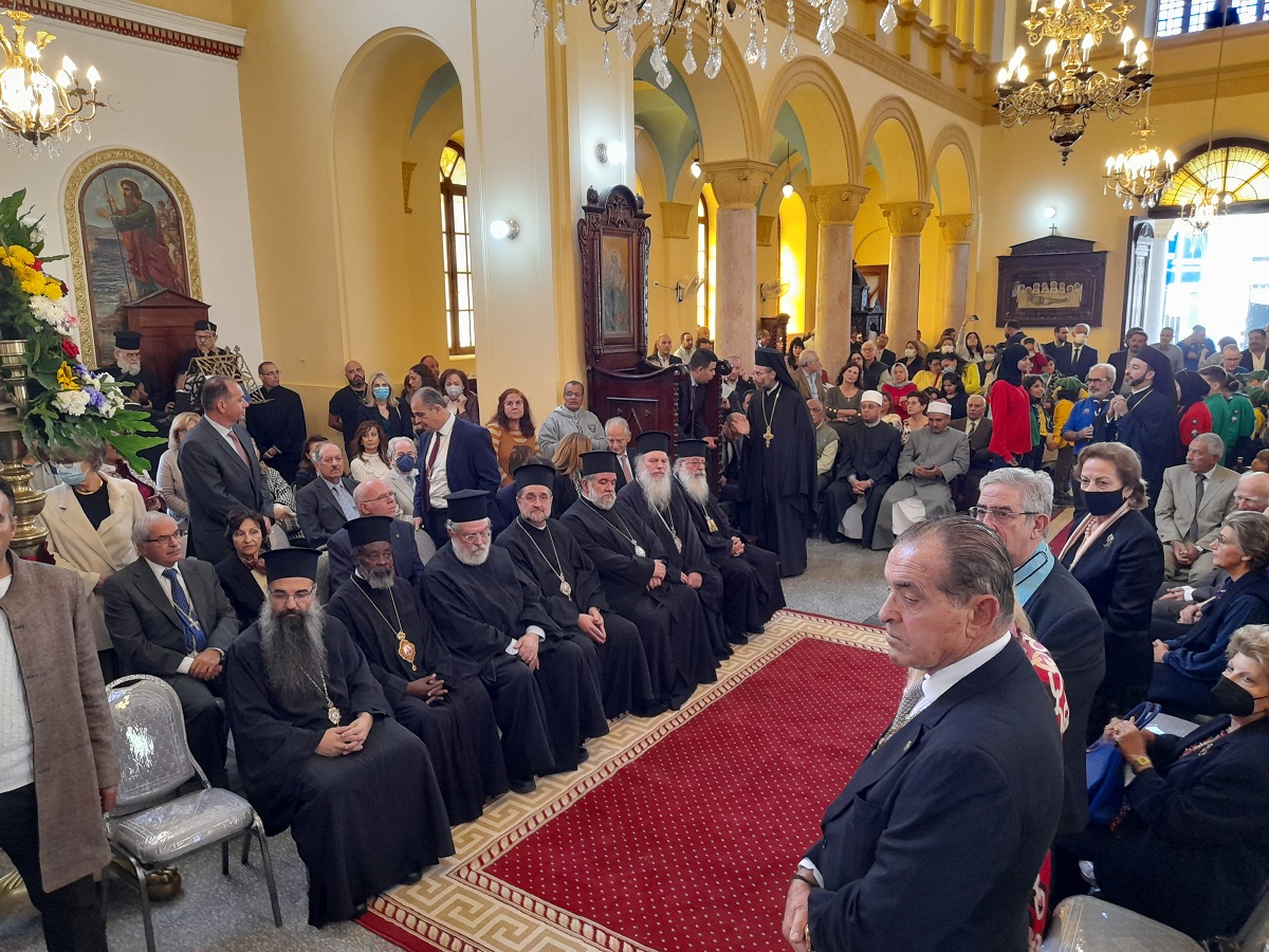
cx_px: 634
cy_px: 476
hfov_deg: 69.4
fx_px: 916
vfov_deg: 54.9
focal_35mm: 25
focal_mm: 4.6
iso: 320
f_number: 2
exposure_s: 1/50
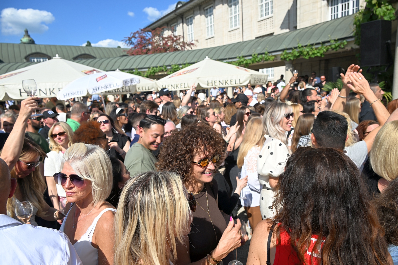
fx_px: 276
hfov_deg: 71.5
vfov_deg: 51.2
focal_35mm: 25
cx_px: 199
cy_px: 132
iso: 100
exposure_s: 1/500
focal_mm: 25
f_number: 5.6
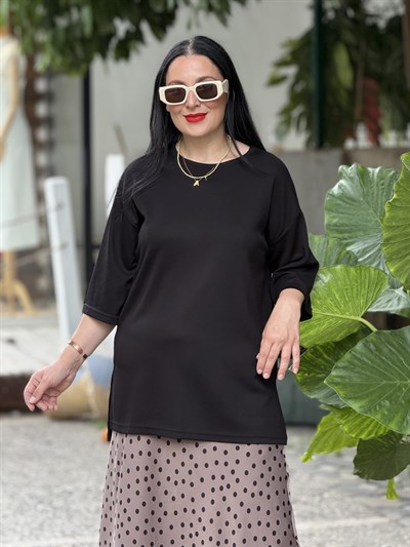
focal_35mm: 120
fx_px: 1894
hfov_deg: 12.4
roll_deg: +0.4
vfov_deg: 16.4
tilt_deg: -5.1
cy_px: 274
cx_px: 205
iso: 250
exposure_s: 1/100
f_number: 2.8
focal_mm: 15.66
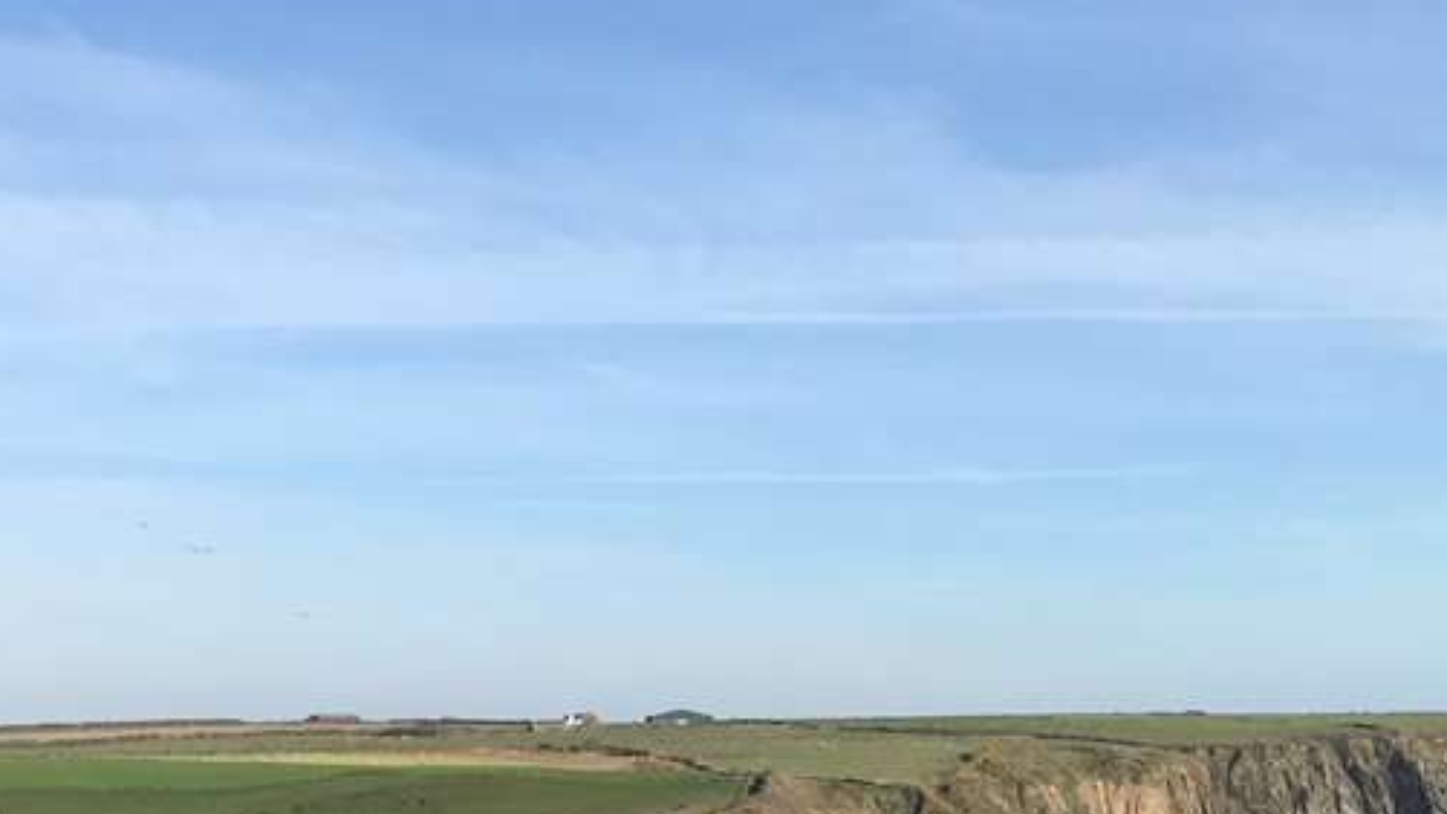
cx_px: 933
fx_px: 2801
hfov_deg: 28.8
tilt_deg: -9.0
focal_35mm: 73
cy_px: 1207
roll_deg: +1.2
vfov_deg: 15.3
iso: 20
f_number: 1.8
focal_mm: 3.99
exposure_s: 1/2660
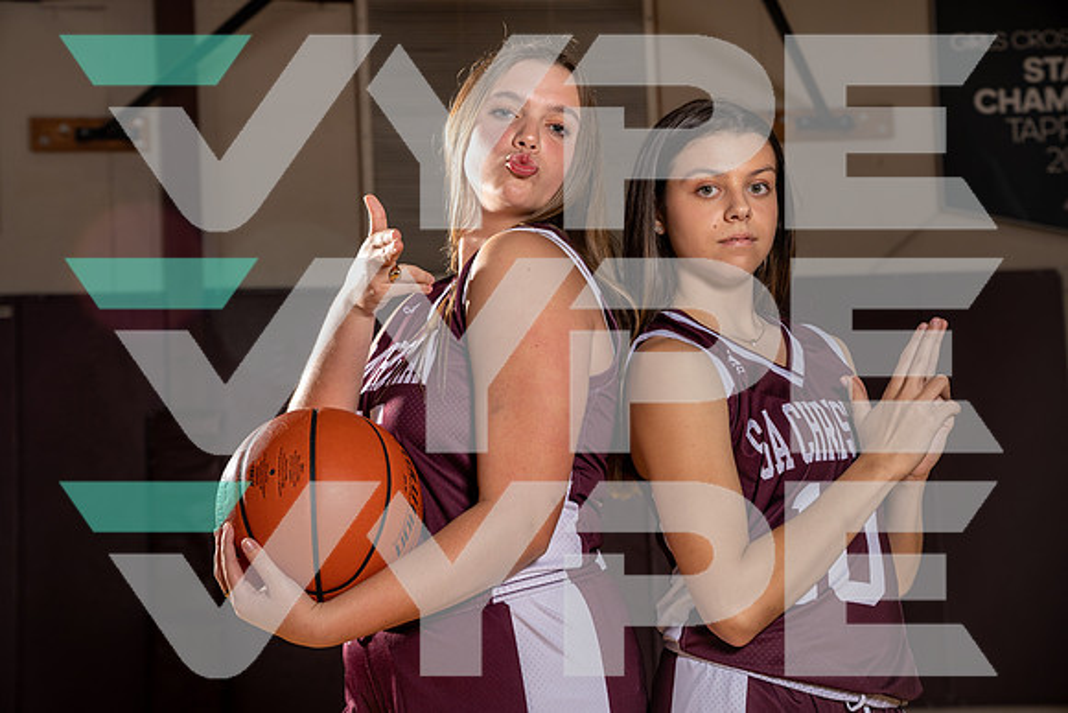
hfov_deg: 28.8
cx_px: 534
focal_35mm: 70
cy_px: 356
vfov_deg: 19.5
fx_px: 2077
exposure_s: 1/250
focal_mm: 70
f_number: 5.6
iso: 160
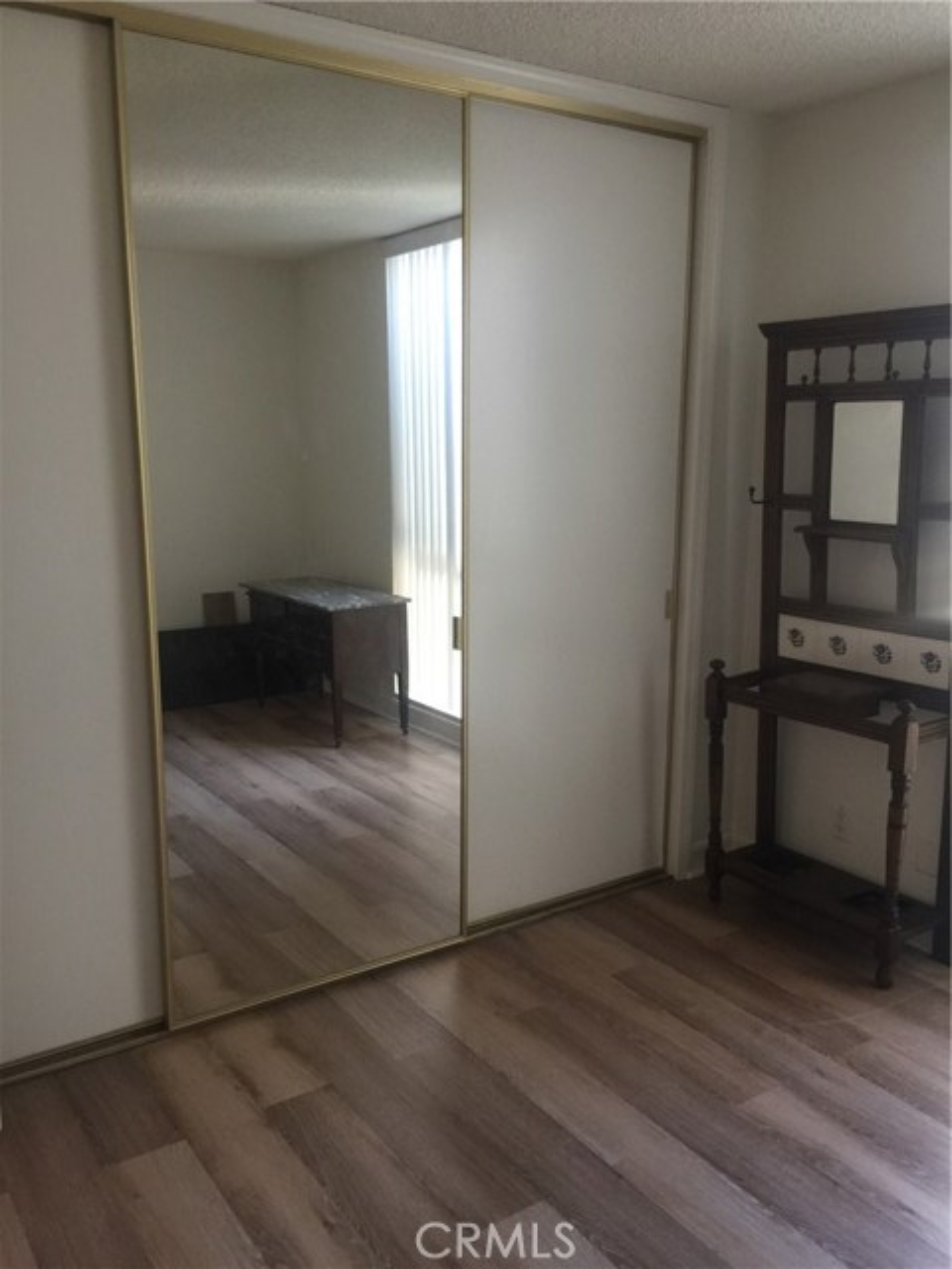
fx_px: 1063
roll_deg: +1.5
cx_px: 476
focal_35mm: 29
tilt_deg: -7.2
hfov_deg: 48.2
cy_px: 634
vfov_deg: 61.7
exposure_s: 1/15
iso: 80
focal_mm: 4.15
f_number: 2.2
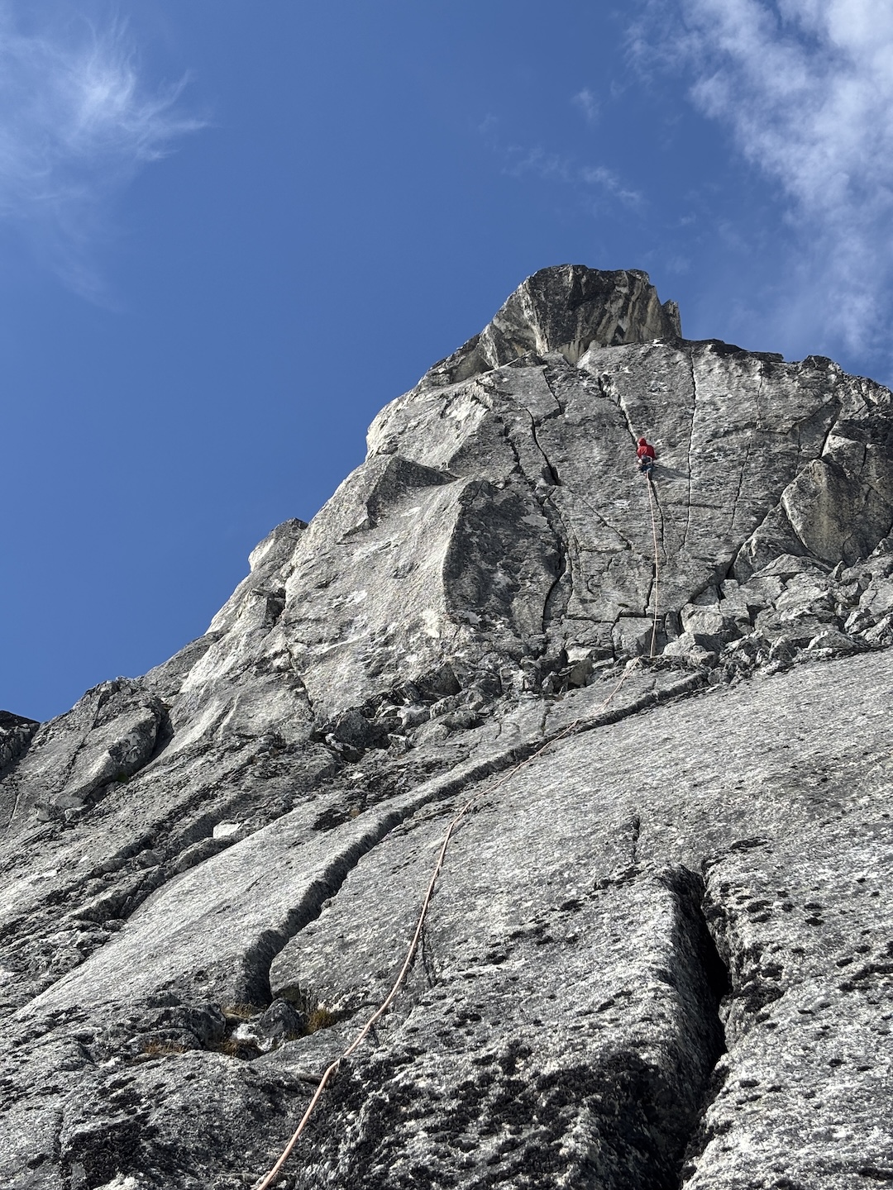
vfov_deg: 36.8
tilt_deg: +42.4
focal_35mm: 52
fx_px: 1789
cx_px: 446
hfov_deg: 28.0
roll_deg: -4.2
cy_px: 595
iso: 40
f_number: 1.6
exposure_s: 1/3115
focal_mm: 5.96
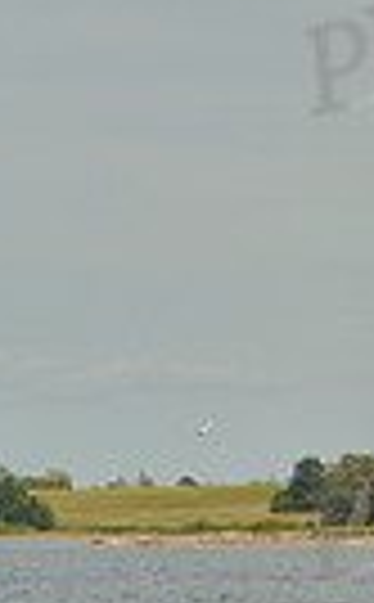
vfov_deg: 6.8
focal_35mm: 310
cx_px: 1176
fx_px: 5088
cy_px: 169
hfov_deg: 4.1
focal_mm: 70
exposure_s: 1/5000
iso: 400
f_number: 5.6
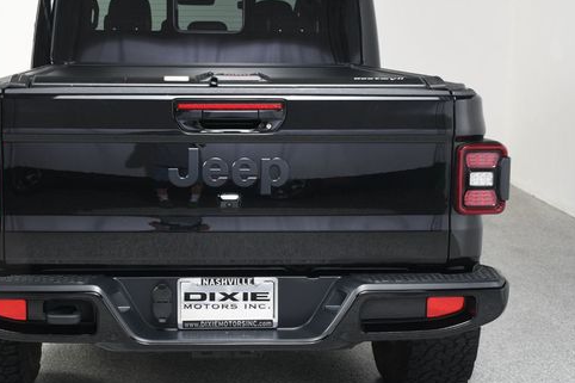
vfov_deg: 19.7
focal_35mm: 69
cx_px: 216
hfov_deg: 29.1
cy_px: 175
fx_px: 1102
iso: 160
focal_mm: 35
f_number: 9
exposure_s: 1/160
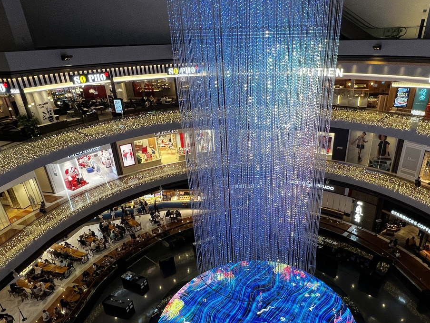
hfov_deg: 73.5
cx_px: 247
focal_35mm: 23
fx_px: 286
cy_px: 196
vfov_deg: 58.3
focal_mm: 1.57
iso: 125
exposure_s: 1/100
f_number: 1.8
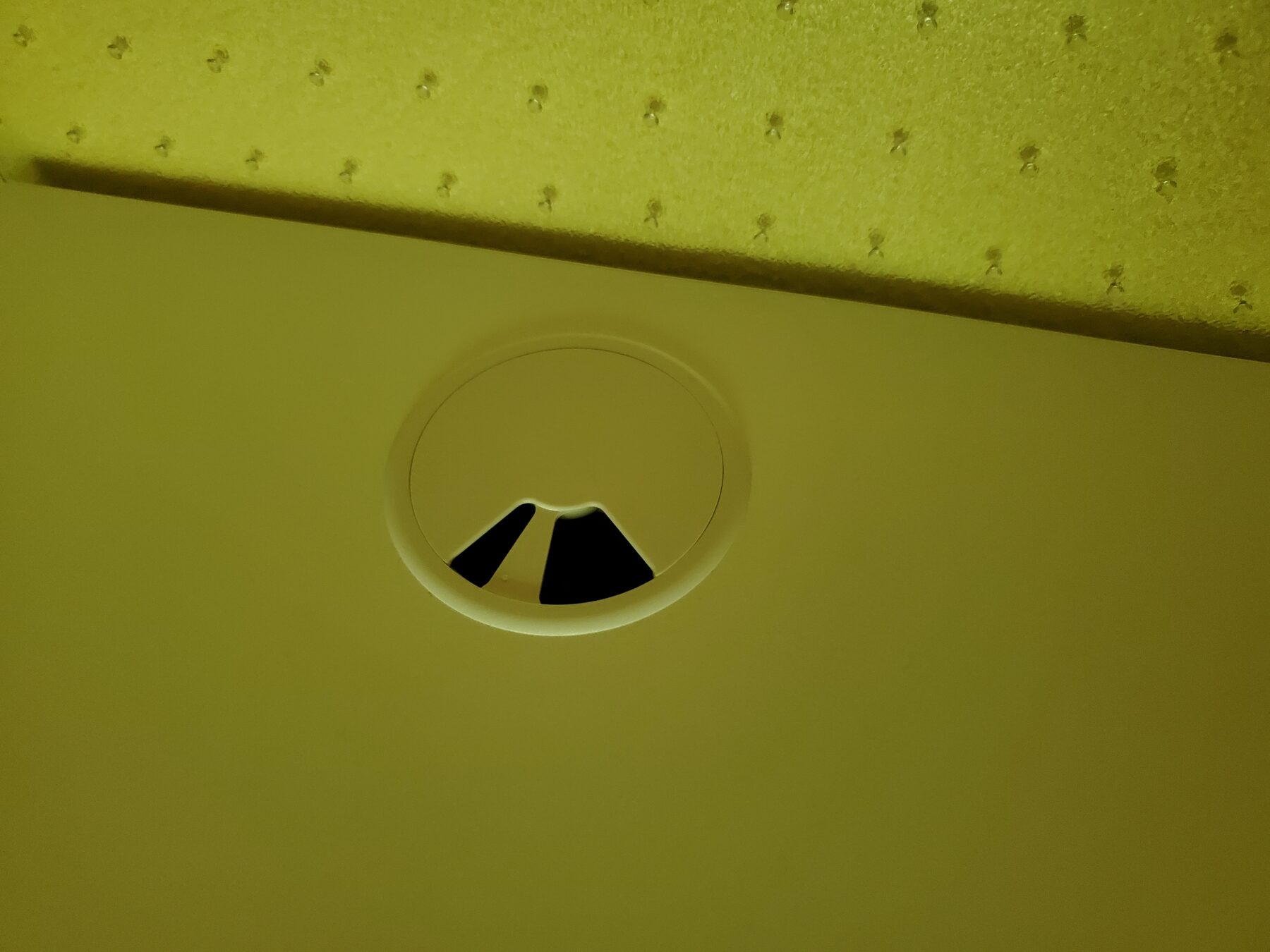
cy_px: 476
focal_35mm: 26
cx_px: 635
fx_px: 954
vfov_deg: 53.1
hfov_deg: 67.3
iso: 640
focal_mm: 4.3
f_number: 1.5
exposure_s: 1/50
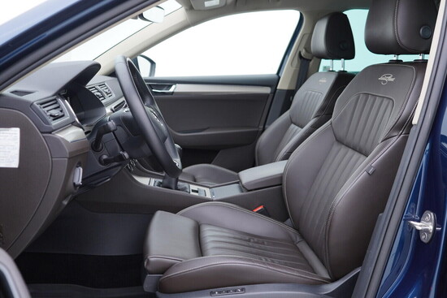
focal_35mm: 36
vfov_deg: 36.9
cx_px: 224
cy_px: 149
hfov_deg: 53.1
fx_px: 447
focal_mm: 24
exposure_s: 1/40
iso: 160
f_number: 2.8
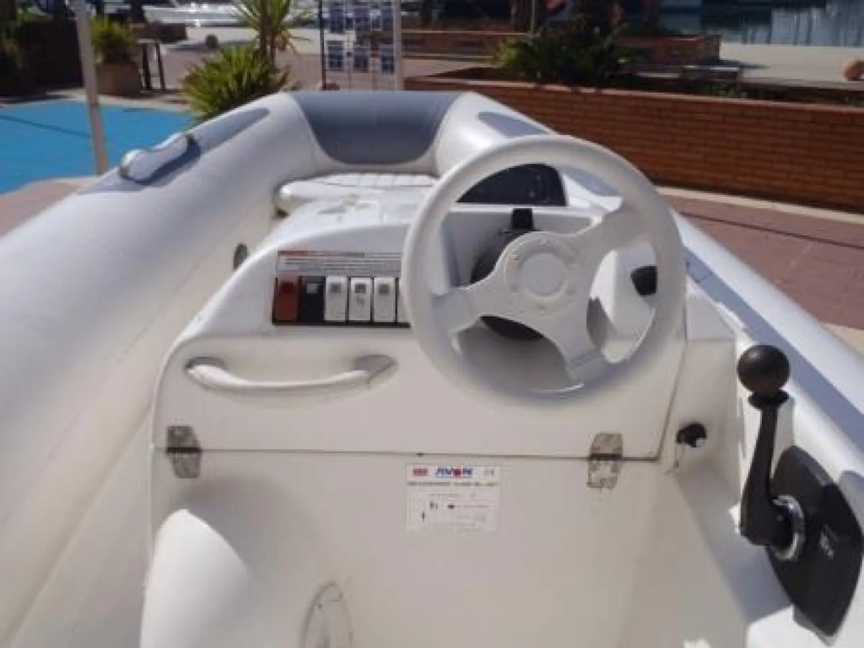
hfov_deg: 56.8
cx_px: 432
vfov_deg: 44.2
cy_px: 324
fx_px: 799
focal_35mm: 32
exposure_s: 1/200
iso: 80
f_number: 11
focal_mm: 5.72
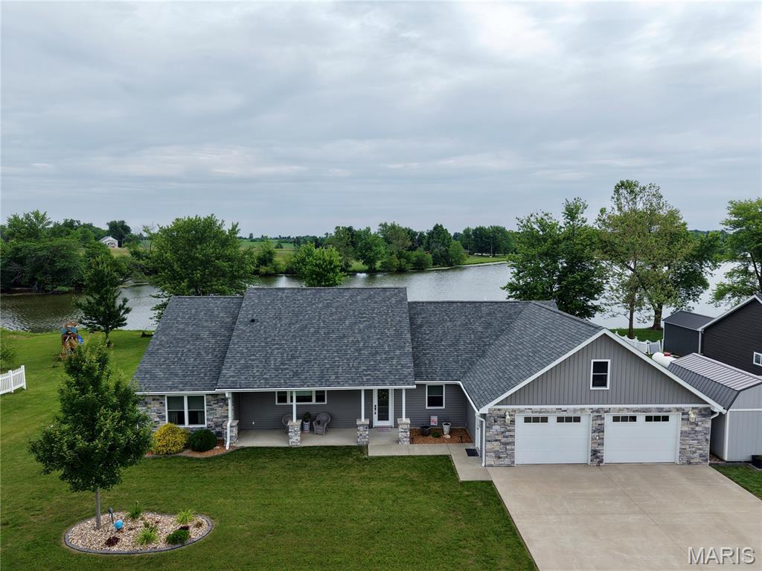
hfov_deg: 71.6
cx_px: 381
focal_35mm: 24
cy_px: 286
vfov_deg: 56.8
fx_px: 528
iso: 210
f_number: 1.8
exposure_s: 1/4000
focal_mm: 8.67
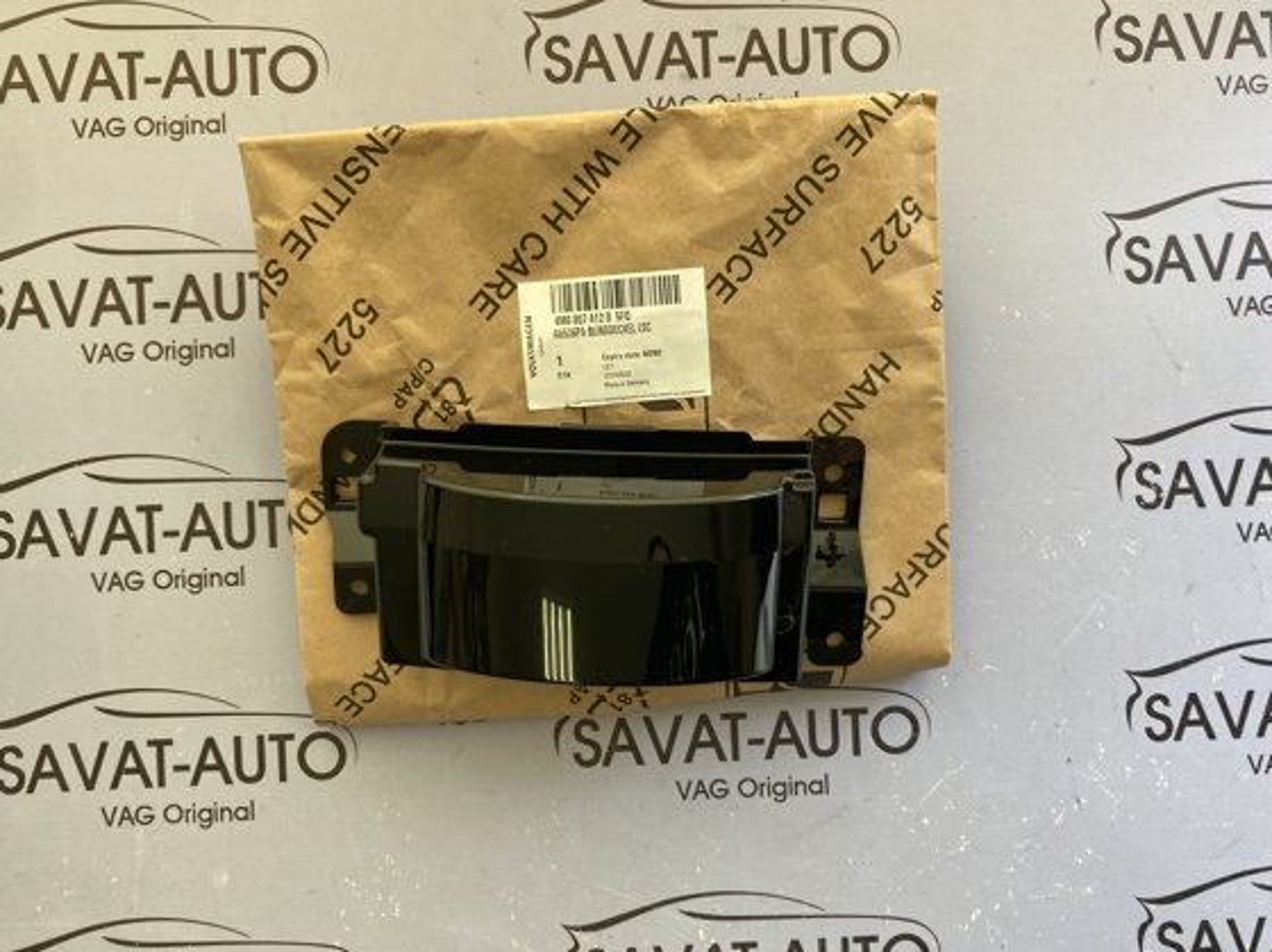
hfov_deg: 56.8
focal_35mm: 32
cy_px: 487
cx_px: 618
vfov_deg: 44.1
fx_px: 1175
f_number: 1.8
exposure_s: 1/121
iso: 50
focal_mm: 3.99
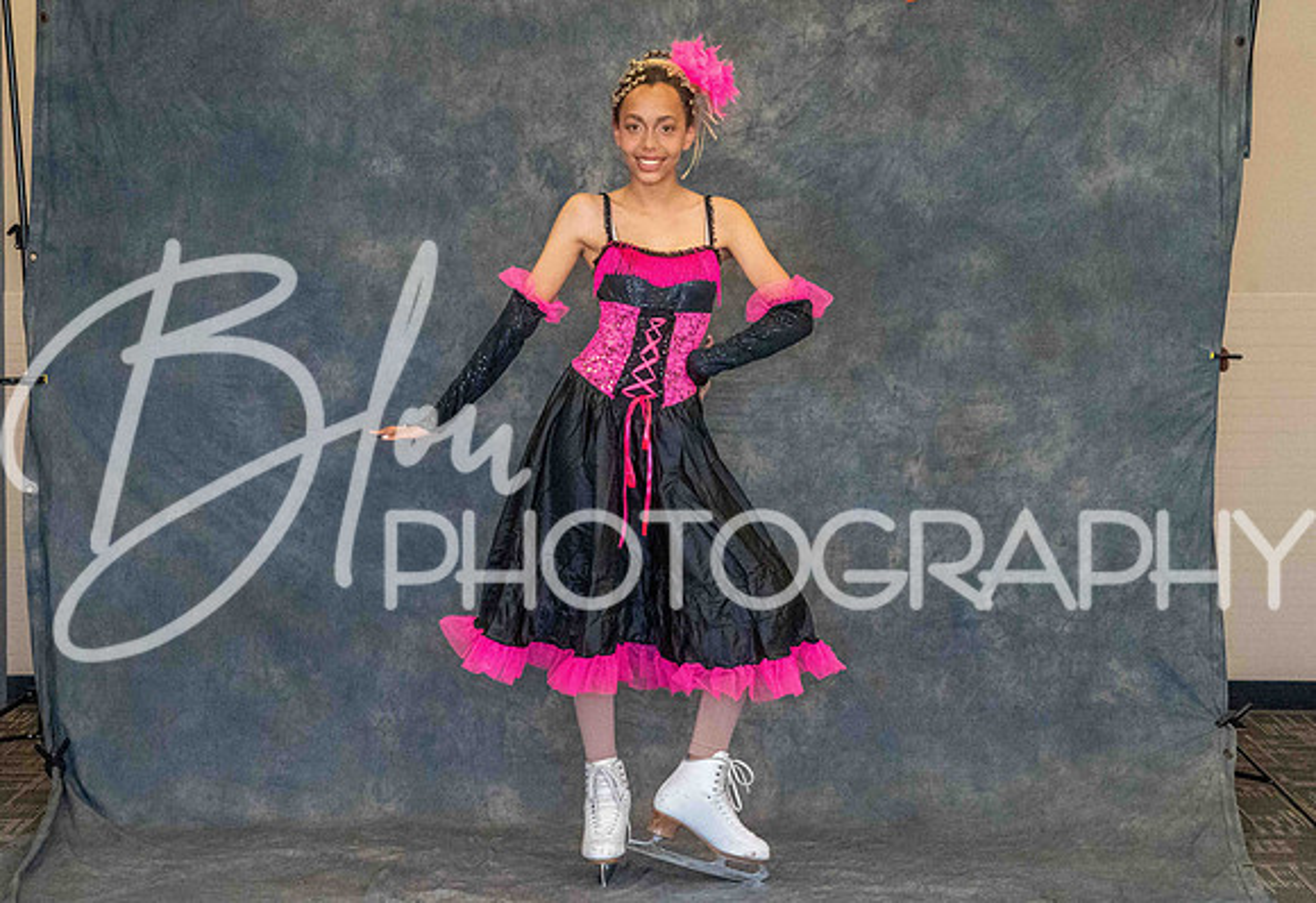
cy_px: 445
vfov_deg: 15.3
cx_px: 603
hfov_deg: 22.1
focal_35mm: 91
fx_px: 3366
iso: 25600
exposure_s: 1/250
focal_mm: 85
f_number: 9
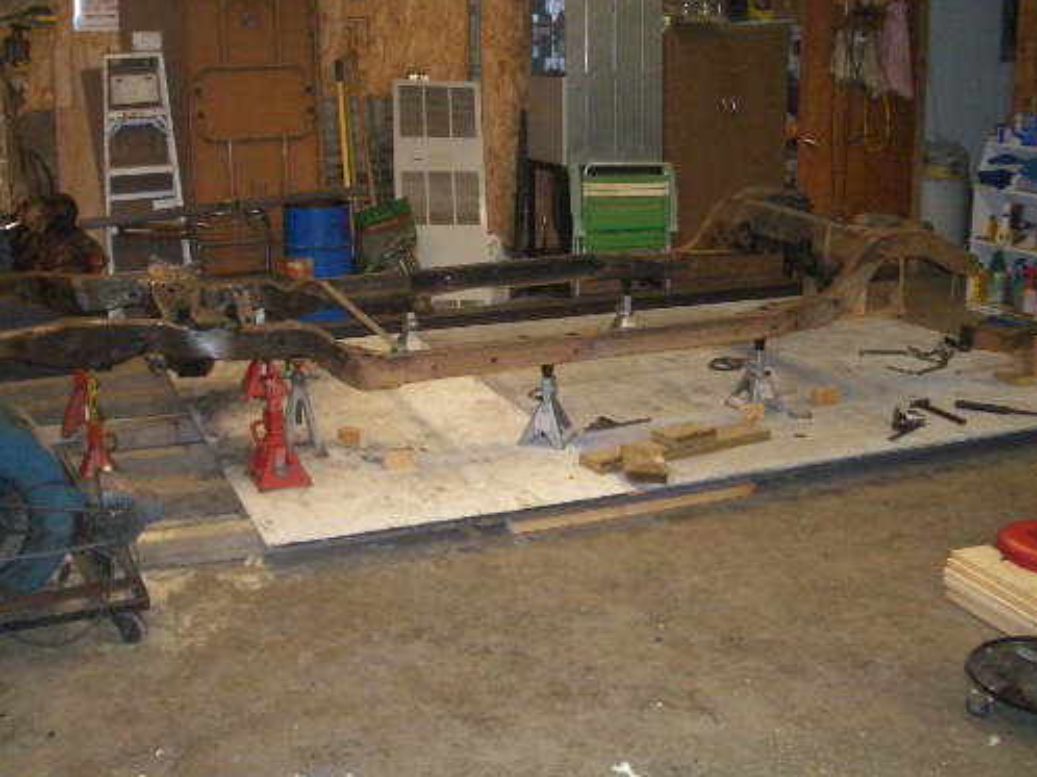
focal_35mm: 45
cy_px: 346
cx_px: 498
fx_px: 1347
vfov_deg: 32.1
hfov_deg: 42.1
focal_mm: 5.8
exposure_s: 1/60
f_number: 2.6
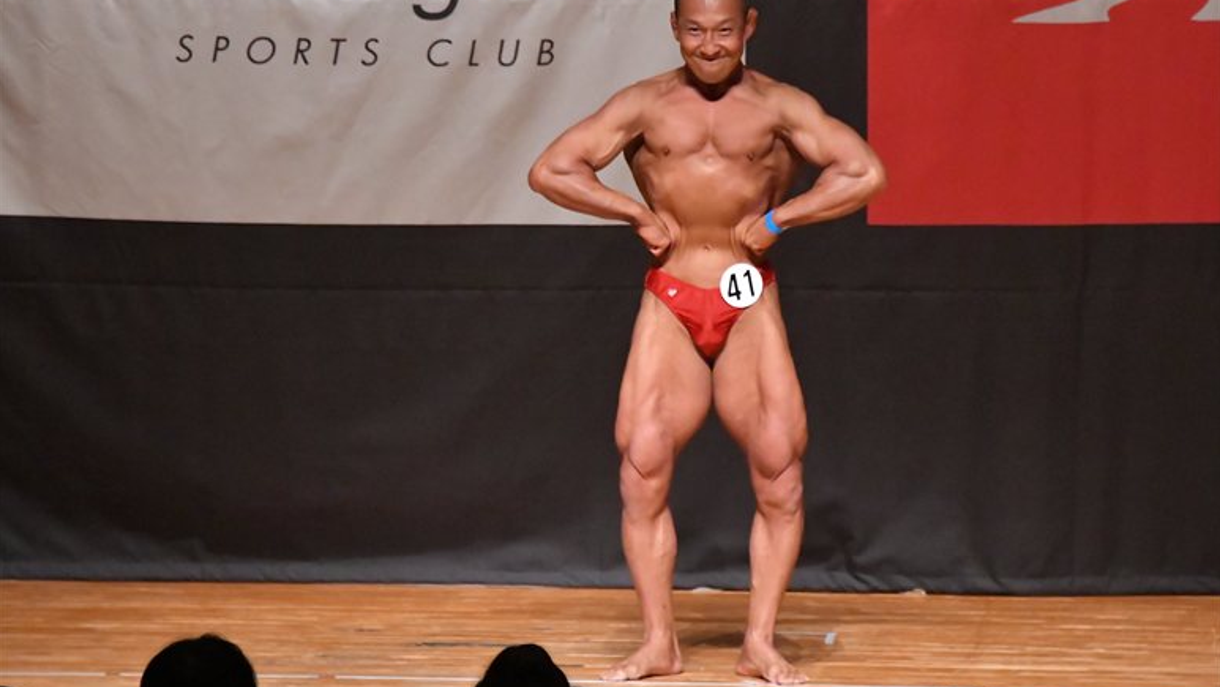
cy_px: 306
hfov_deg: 6.9
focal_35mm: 315
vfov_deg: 3.9
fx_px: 10191
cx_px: 610
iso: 12800
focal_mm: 200
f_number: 5.6
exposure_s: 1/400
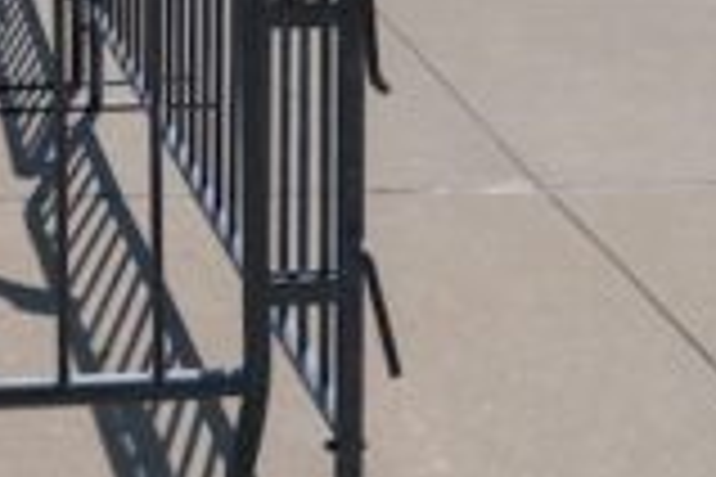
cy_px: -670
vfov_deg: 10.2
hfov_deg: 16.9
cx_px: -122
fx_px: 2307
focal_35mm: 116
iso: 100
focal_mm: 24
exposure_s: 1/1000
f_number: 6.3
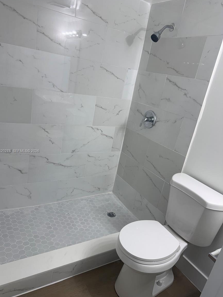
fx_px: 215
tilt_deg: -18.4
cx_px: 108
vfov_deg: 69.4
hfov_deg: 54.9
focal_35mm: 25
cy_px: 151
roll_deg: -10.7
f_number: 1.78
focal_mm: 6.76
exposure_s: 1/160
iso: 64
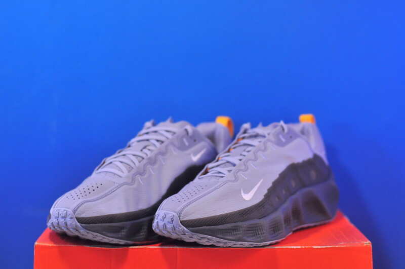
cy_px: 134
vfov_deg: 18.1
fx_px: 843
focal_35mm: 75
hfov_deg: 27.0
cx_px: 202
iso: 250
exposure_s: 1/320
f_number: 2.5
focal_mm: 50
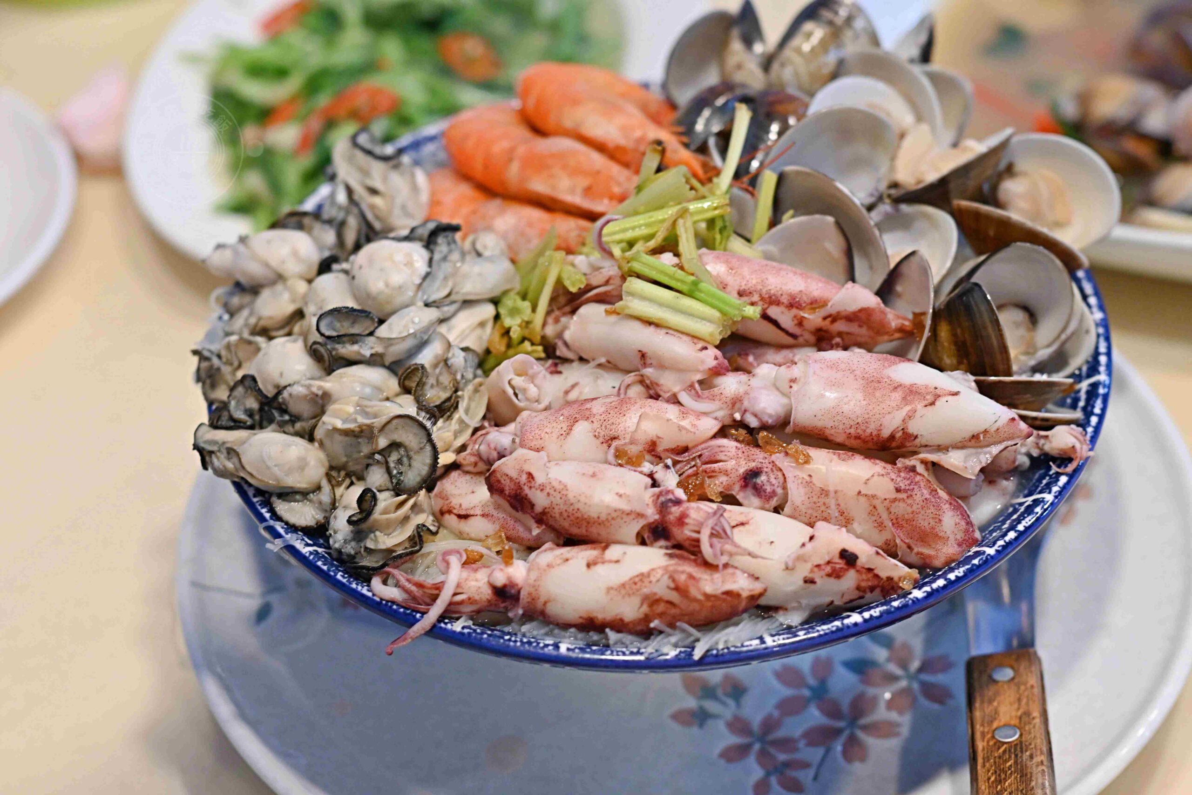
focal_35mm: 75
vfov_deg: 18.2
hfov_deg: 27.0
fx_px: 2483
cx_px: 596
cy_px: 398
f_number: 3.2
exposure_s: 1/160
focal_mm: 50
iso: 720
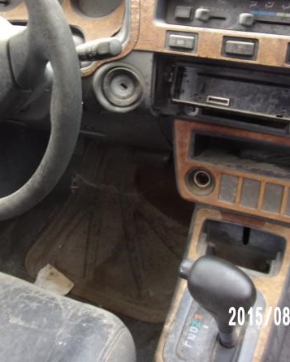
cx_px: 89
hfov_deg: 35.2
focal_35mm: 42
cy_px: 127
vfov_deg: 43.3
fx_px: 450
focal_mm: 4.3
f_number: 3.3
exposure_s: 1/34
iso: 80
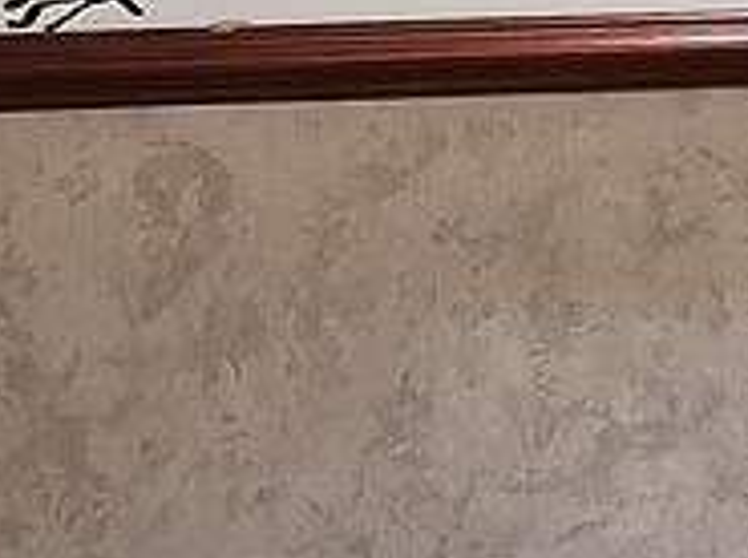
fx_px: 4486
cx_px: 1035
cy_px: -958
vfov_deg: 6.6
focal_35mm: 208
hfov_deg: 9.3
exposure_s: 1/50
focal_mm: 4.75
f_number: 1.8
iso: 250
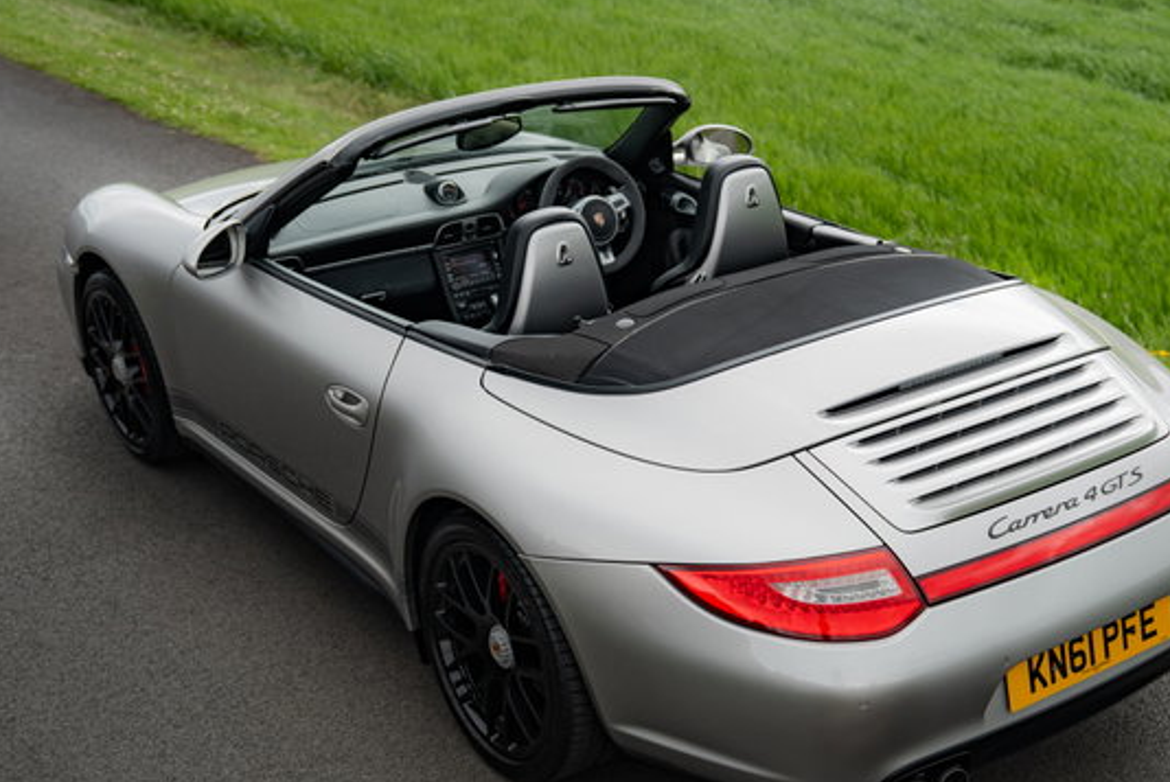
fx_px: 1821
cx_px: 735
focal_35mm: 56
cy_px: 491
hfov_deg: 35.4
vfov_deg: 24.2
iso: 100
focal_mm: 39
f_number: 2.8
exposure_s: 1/320
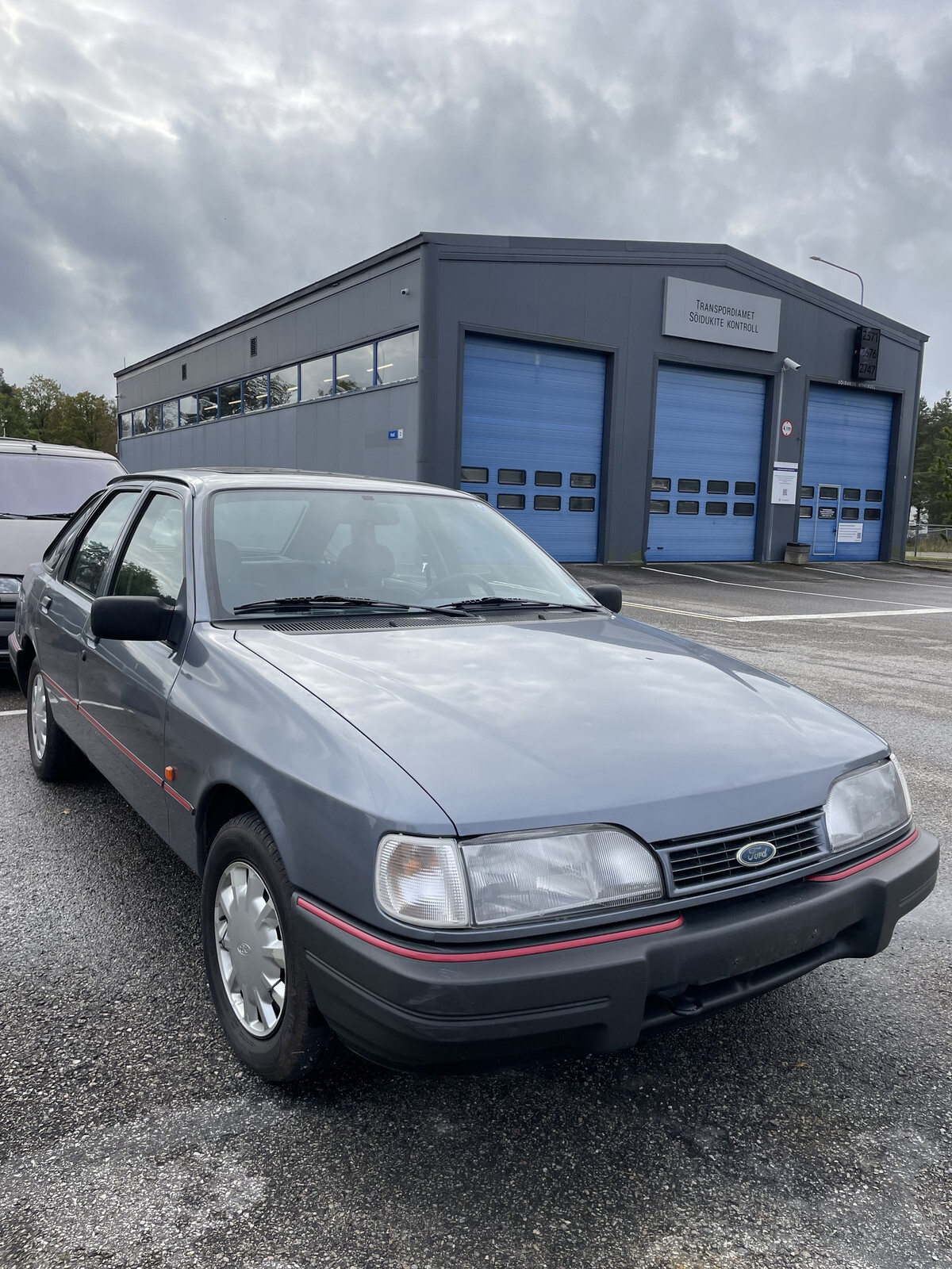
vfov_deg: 67.3
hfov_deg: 53.1
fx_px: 953
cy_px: 634
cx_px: 476
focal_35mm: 26
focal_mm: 4.2
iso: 32
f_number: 1.6
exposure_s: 1/1984
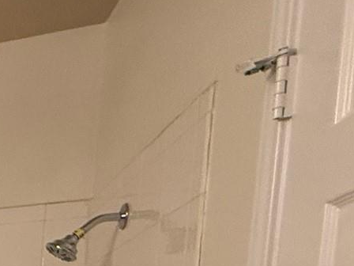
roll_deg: +0.2
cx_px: -401
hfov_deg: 17.6
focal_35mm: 64
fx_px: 654
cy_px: 460
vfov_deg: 18.6
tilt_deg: -5.9
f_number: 2.2
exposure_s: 1/120
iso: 320
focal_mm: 2.22
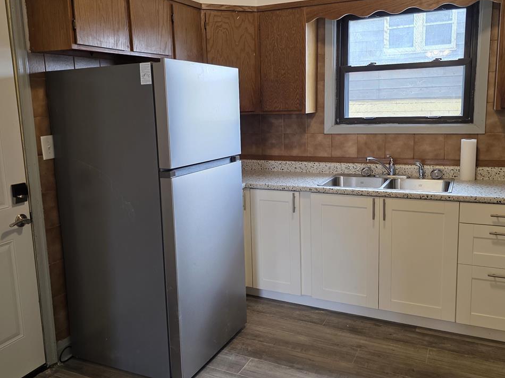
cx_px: 247
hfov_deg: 58.4
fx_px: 452
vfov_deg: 45.4
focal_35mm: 31
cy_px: 175
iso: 200
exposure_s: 1/120
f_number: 1.7
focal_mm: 6.3
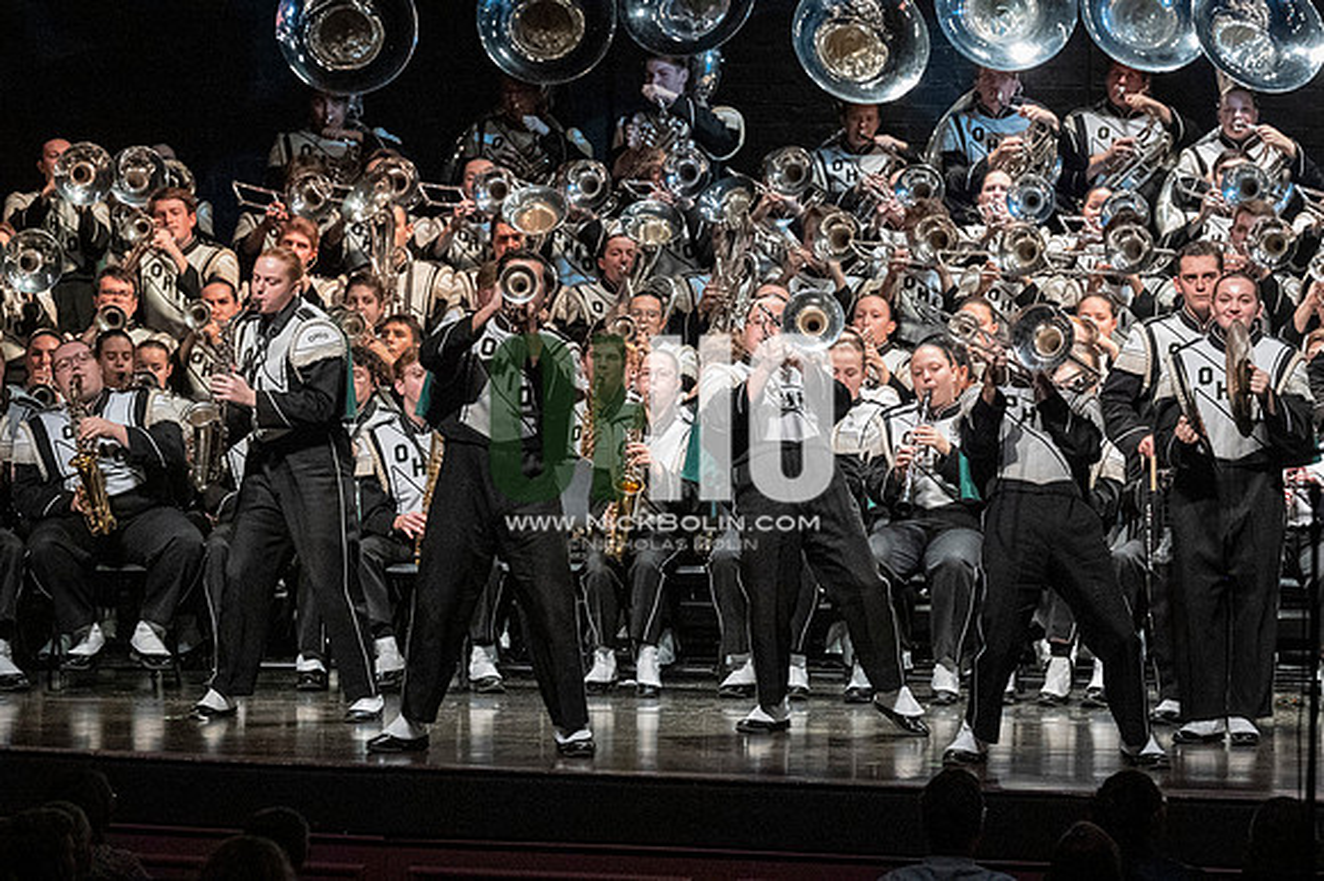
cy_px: 440
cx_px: 662
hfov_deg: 9.8
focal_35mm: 210
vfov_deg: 6.5
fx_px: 7719
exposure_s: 1/500
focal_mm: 140
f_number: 4
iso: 5000
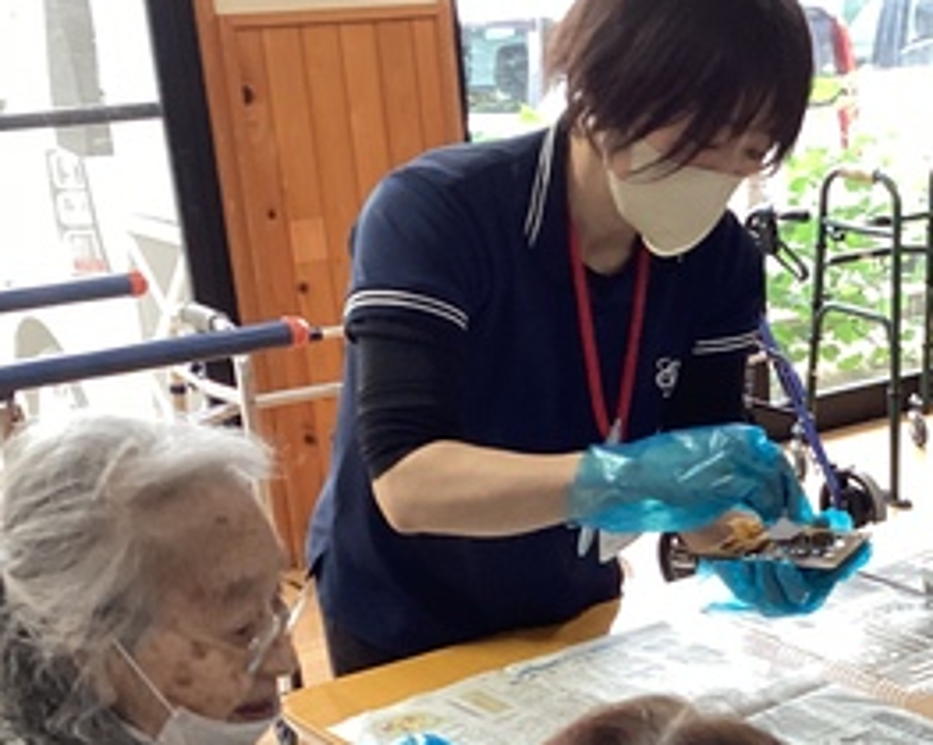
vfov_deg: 21.5
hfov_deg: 26.6
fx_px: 1904
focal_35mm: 69
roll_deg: -0.4
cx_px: 848
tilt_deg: -23.1
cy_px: 713
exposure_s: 1/60
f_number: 2.4
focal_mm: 3.3
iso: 200
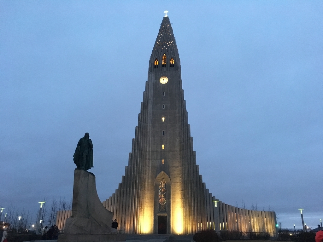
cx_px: 162
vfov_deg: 48.2
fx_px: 271
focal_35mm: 29
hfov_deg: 61.7
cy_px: 121
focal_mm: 4.15
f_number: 2.2
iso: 400
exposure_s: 1/17
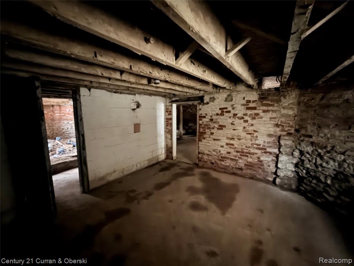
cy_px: 133
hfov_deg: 102.1
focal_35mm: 14
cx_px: 177
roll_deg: +0.6
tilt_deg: -8.8
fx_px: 143
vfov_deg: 85.7
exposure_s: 1/2
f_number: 2.2
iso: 3200
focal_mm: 2.22
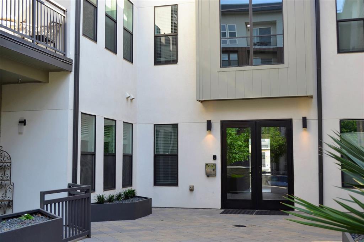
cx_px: 182
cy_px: 121
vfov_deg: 31.9
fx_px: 425
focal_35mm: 42
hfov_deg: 46.4
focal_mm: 28
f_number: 5.6
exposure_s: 1/125
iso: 200
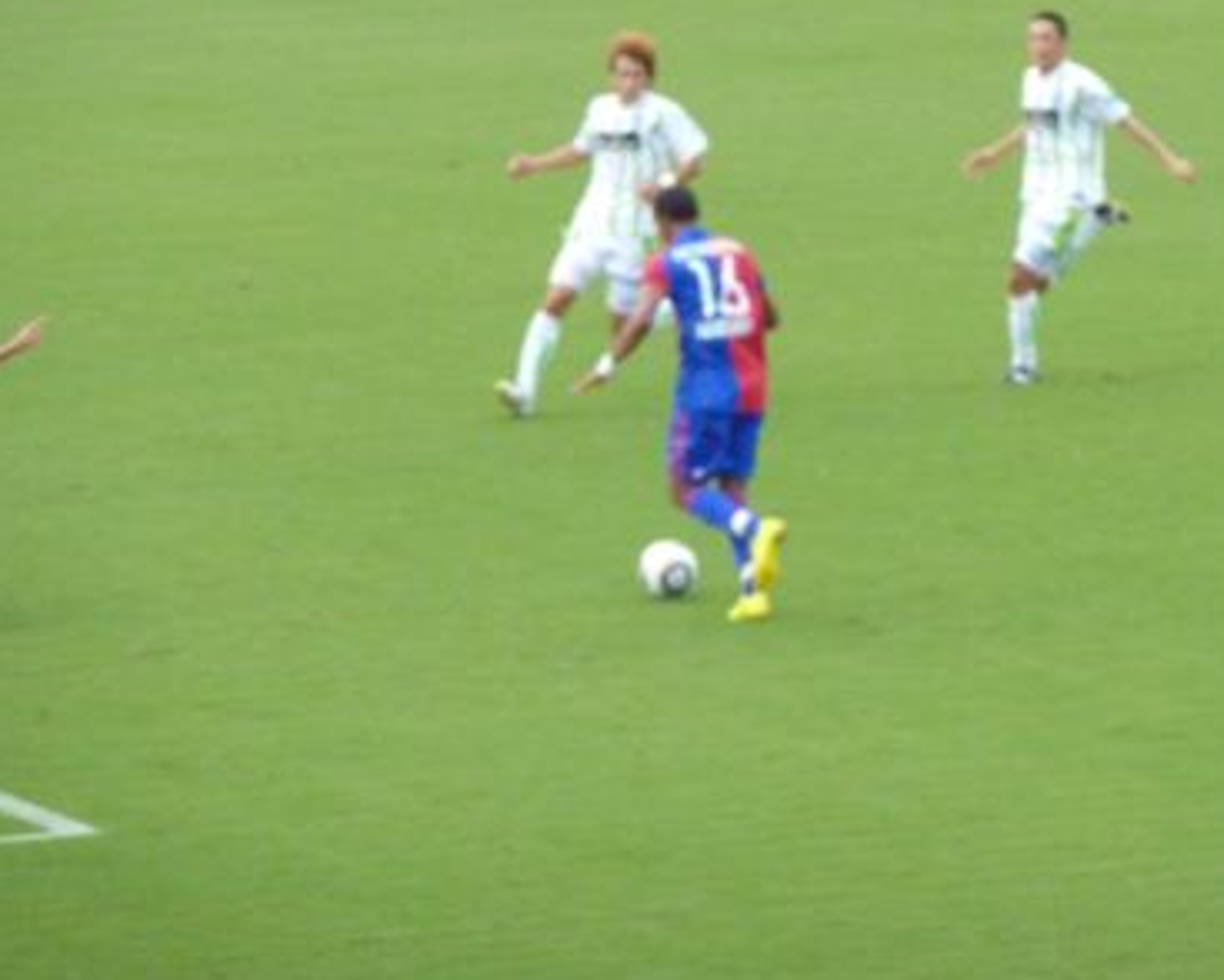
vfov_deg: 4.3
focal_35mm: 359
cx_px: 684
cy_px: 427
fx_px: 13012
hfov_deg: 5.4
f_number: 4.9
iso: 800
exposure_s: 1/400
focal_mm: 49.2
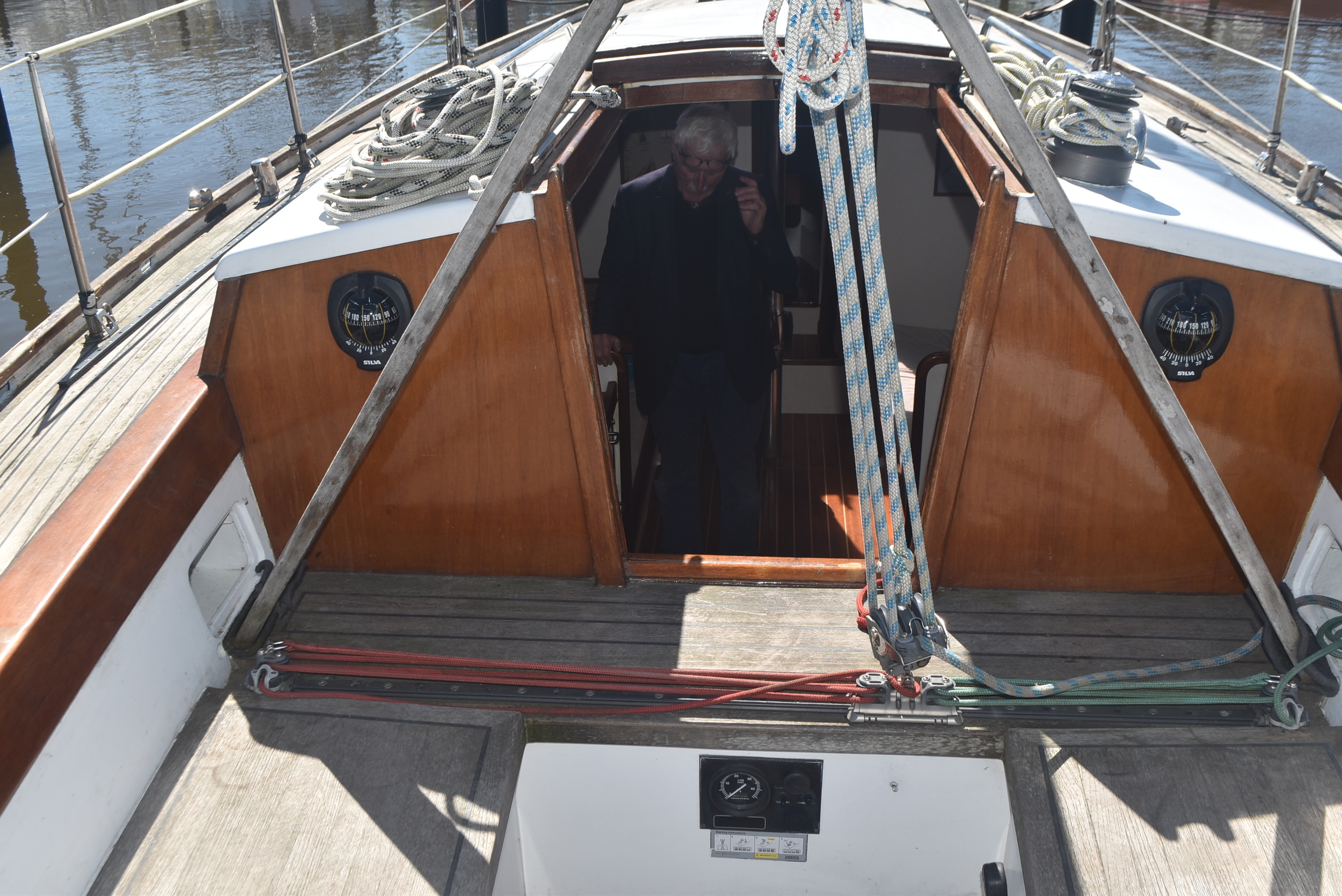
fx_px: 1231
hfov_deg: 57.2
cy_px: 448
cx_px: 671
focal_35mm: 33
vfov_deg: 40.0
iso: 100
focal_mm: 22
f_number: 9
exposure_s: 1/200
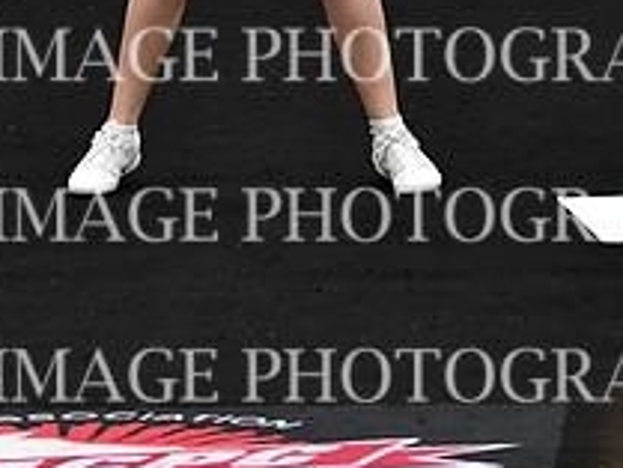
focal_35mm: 448
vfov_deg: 3.3
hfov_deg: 4.4
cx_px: 222
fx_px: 8067
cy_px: -346
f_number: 4
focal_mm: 112
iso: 4000
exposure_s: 1/500
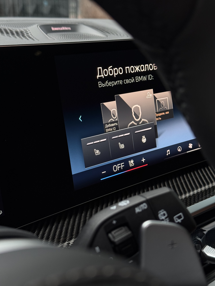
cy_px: 143
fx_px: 398
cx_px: 108
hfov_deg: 30.3
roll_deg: -1.4
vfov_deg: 39.7
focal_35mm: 48
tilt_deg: -18.1
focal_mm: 6.76
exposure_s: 1/49
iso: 160
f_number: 1.78
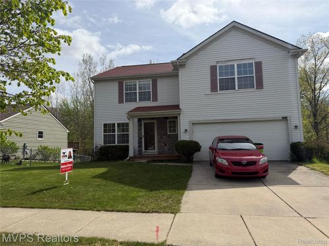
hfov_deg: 71.6
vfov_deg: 56.8
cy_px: 123
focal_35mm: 24
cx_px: 164
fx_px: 228
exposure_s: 1/6173
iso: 80
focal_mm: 6.76
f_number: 1.78
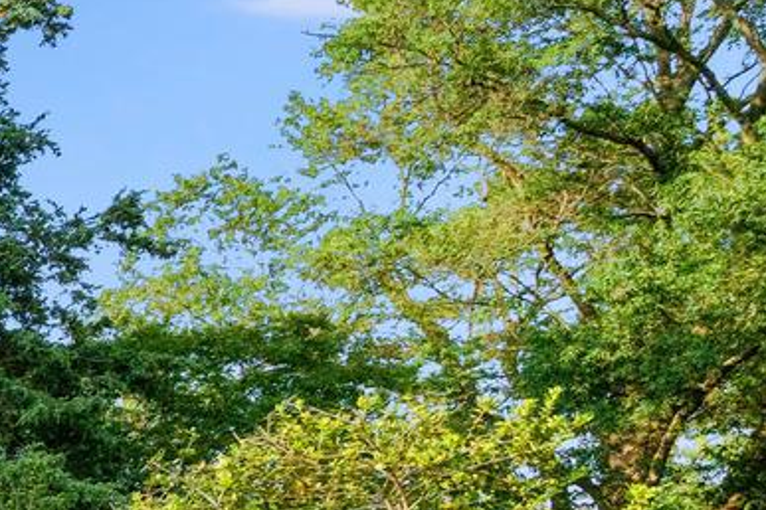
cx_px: -1188
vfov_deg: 14.0
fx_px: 1915
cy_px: 829
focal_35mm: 90
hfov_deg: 13.8
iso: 640
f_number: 9
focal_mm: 17
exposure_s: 1/320
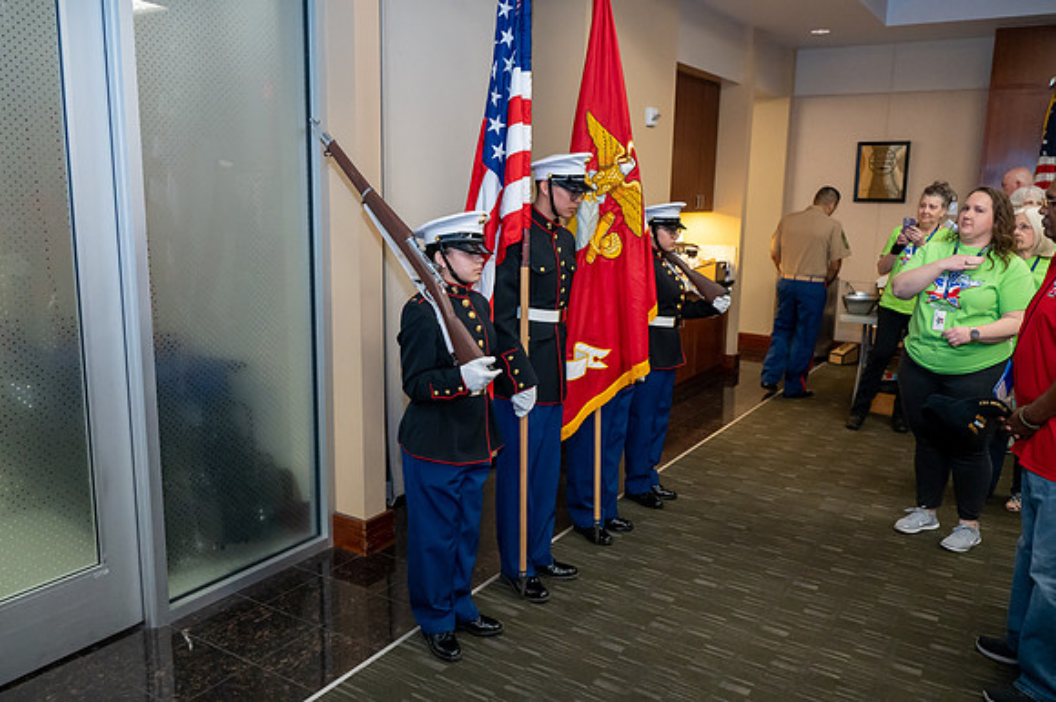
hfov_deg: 62.8
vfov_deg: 44.2
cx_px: 528
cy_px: 351
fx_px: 865
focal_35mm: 30
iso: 8000
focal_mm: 29.5
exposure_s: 1/160
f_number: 5
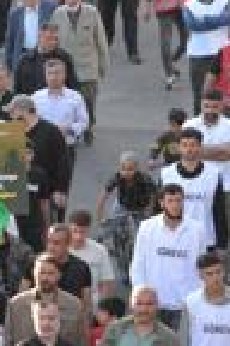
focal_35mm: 475
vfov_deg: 4.3
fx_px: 4552
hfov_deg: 2.9
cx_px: -361
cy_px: 113
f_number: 5.3
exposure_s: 1/100
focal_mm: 112
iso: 400
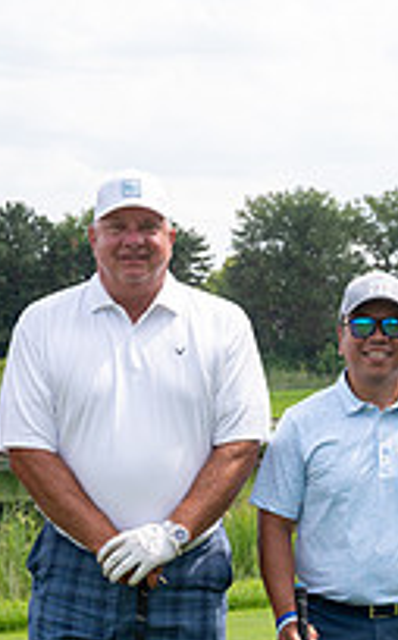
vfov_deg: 14.6
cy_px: 571
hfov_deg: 9.2
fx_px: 2471
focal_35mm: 142
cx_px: 382
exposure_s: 1/500
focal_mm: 49
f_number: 6.3
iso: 250
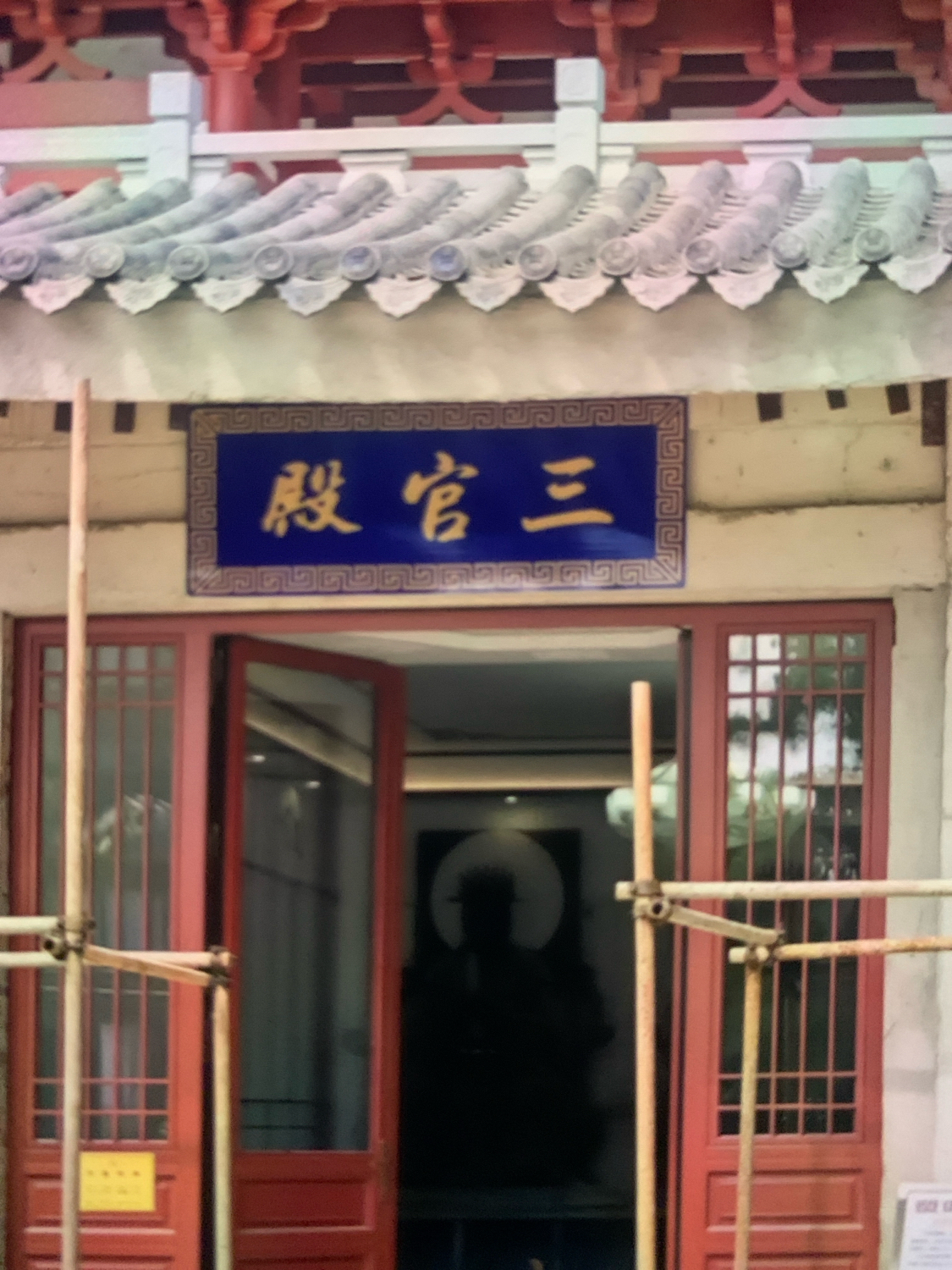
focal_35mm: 26
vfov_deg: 67.3
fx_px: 953
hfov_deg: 53.1
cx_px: 476
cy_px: 635
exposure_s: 1/30
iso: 640
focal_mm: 4.25
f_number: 1.8
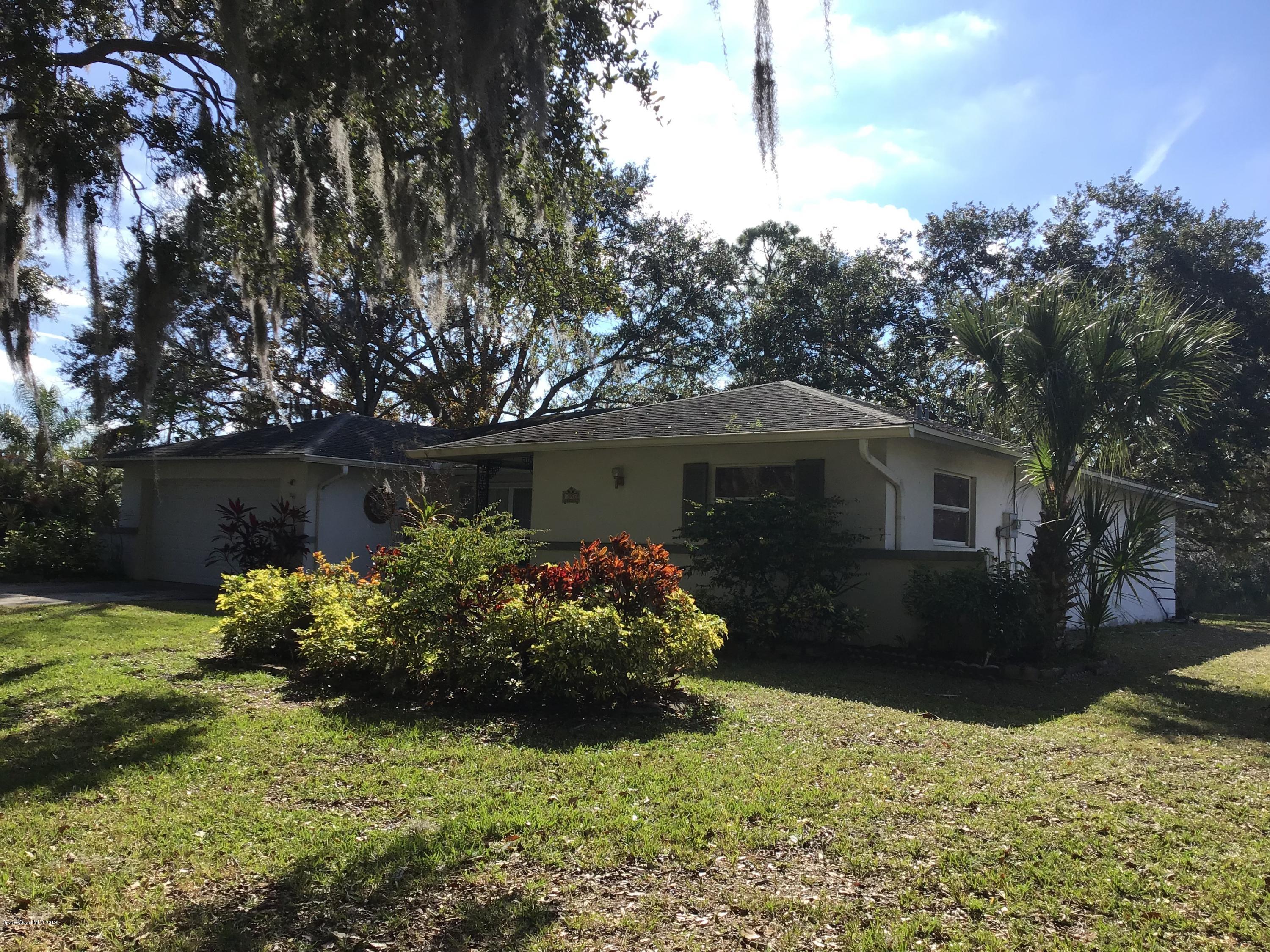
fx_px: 1137
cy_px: 476
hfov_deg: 58.4
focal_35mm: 31
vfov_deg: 45.4
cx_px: 635
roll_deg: -1.8
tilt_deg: +6.6
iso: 25
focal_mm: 3.3
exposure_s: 1/1087
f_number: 2.4
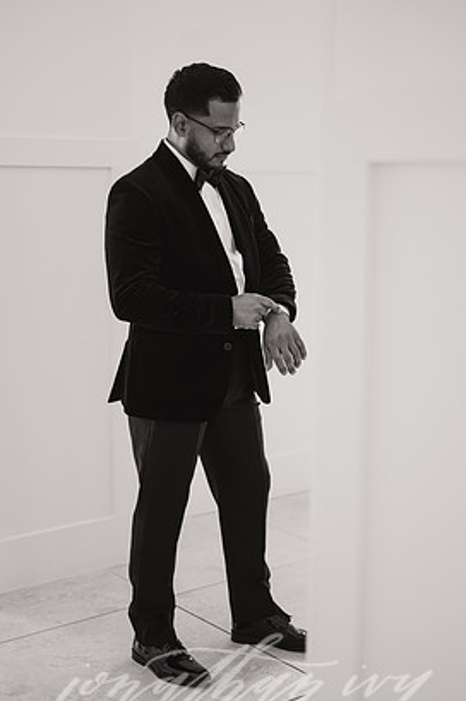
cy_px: 368
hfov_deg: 24.6
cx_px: 232
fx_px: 1070
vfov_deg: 36.3
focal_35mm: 55
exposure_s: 1/250
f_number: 2
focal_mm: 50
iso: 250
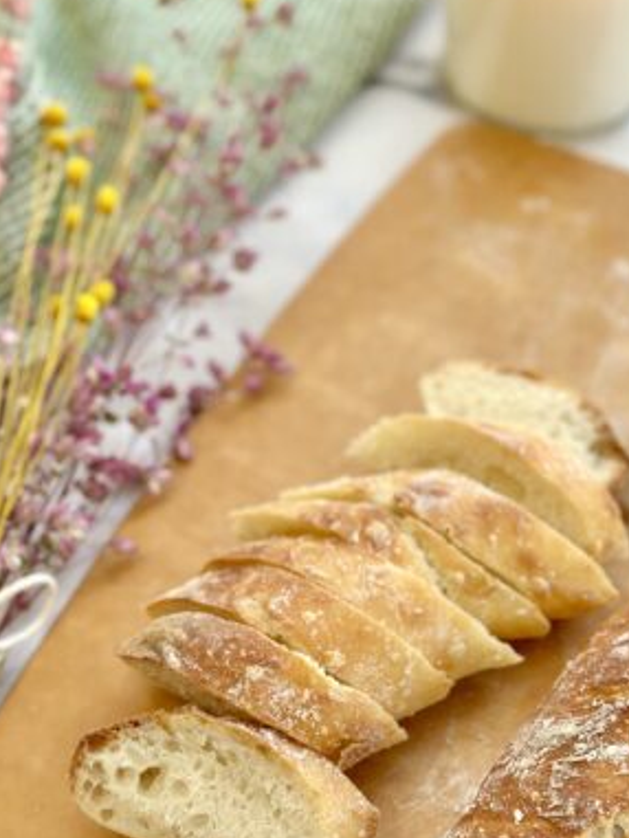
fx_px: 1525
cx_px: 331
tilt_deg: -56.1
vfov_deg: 30.6
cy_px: 517
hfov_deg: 23.3
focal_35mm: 63
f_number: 1.78
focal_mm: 6.86
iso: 100
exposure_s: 1/158
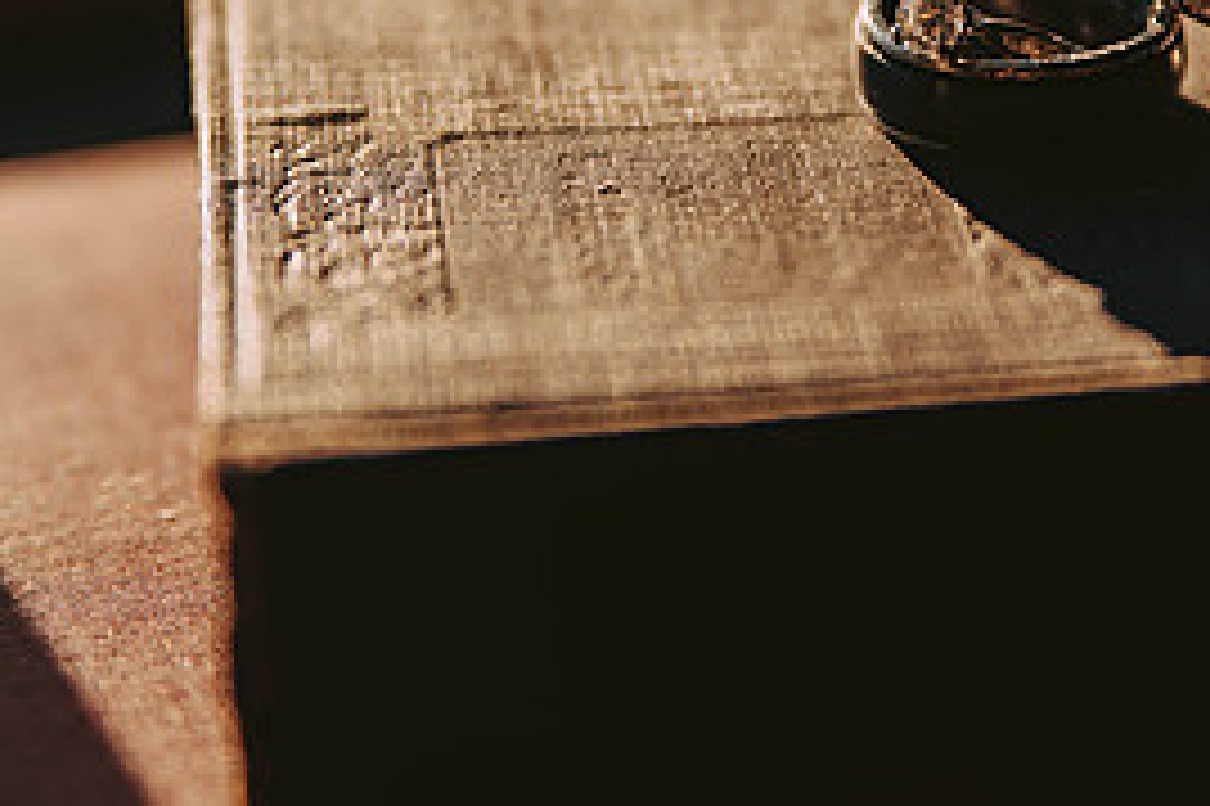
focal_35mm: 162
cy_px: 56
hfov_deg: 12.6
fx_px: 5441
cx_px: 931
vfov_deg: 8.4
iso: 320
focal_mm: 75
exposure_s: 1/2500
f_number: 2.8
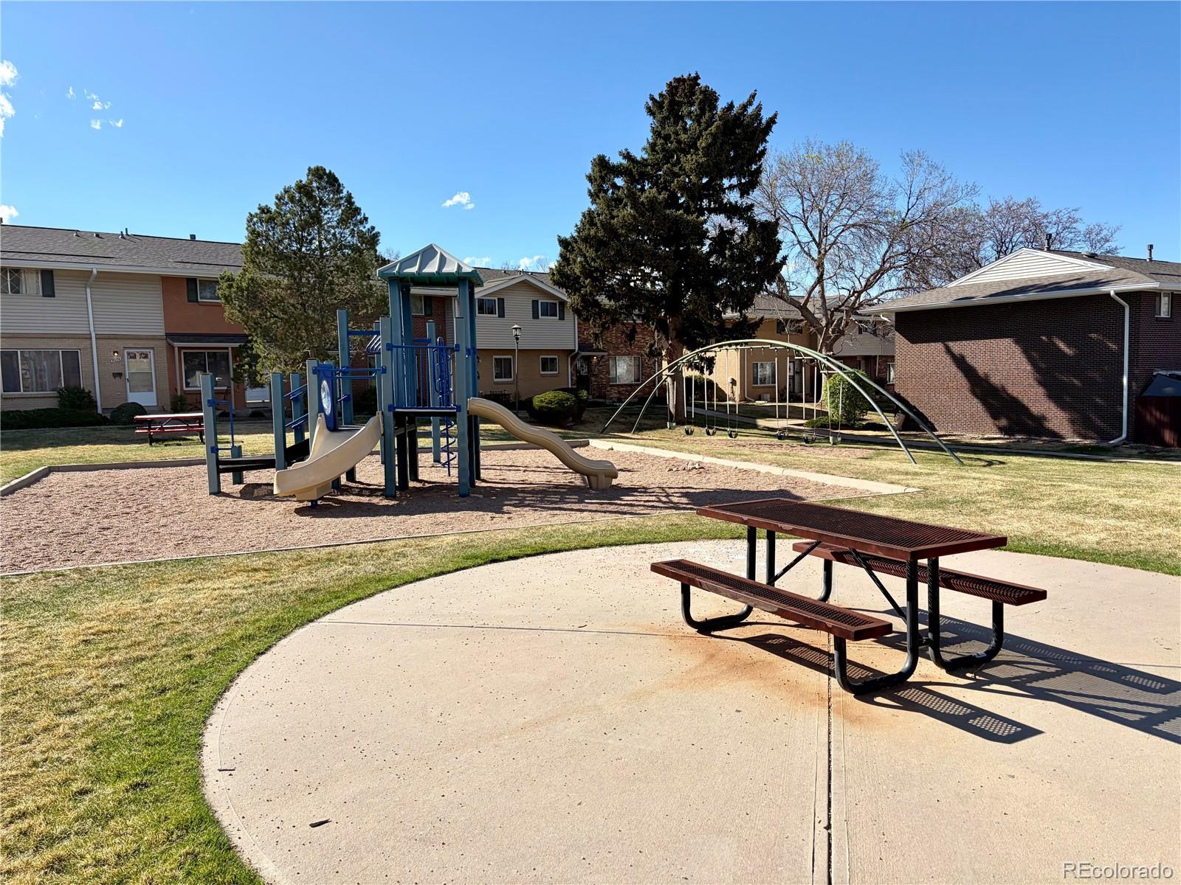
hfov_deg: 67.3
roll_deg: +0.7
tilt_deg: -1.2
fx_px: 887
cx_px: 590
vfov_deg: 53.1
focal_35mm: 26
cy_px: 442
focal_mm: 5.96
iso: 50
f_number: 1.6
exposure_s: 1/3125
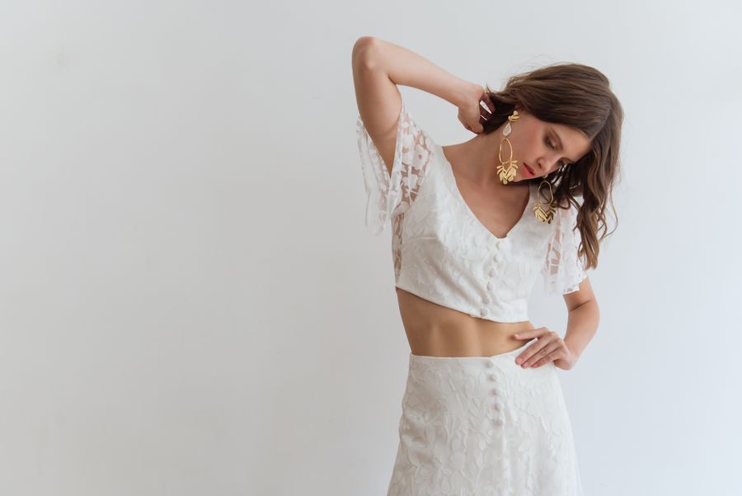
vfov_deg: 33.4
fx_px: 825
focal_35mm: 40
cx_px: 371
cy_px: 248
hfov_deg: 48.4
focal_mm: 40
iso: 500
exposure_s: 1/160
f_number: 4.5
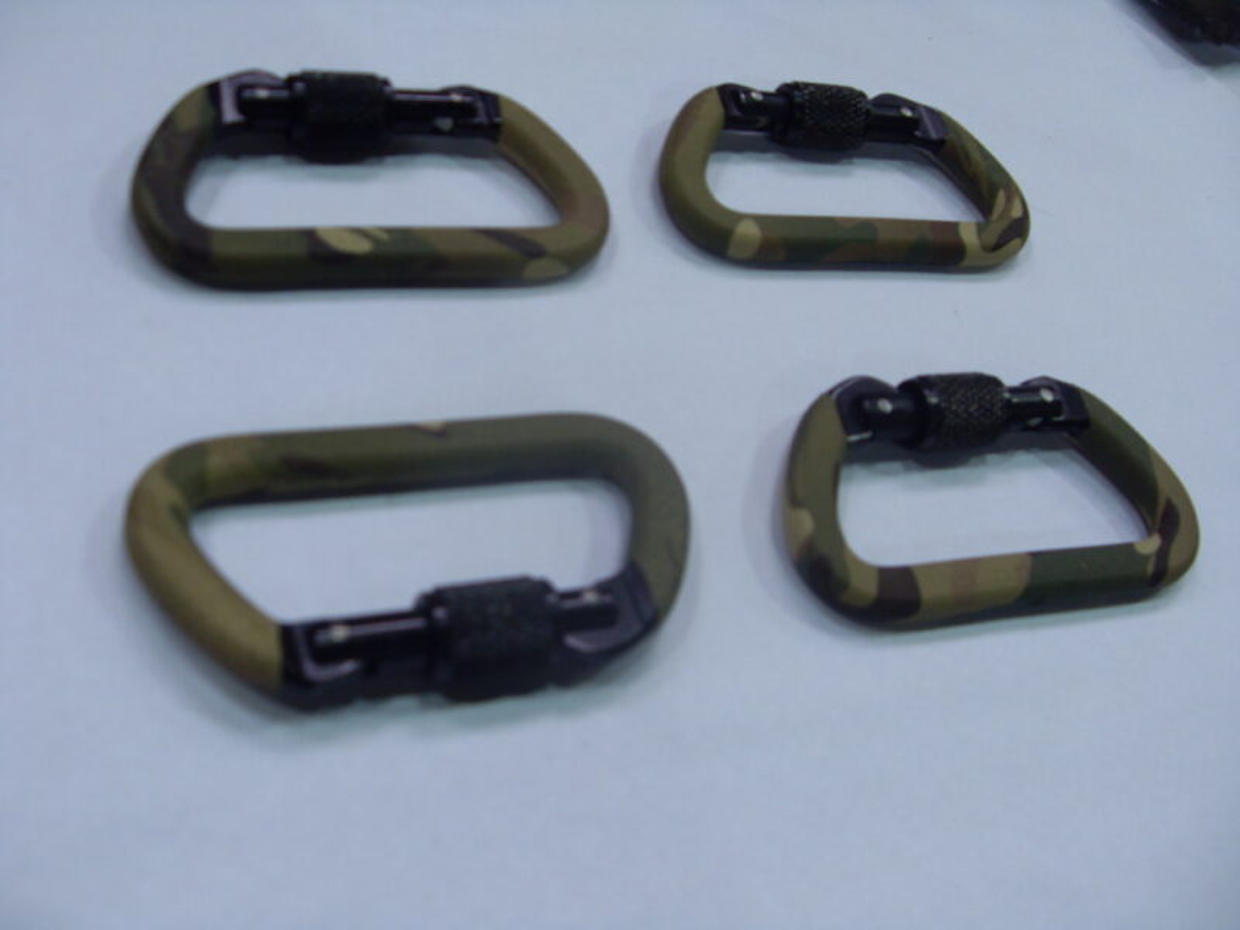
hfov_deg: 52.6
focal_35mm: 35
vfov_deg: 40.7
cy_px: 465
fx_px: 1254
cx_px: 620
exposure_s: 1/60
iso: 100
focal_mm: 6.3
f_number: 2.8
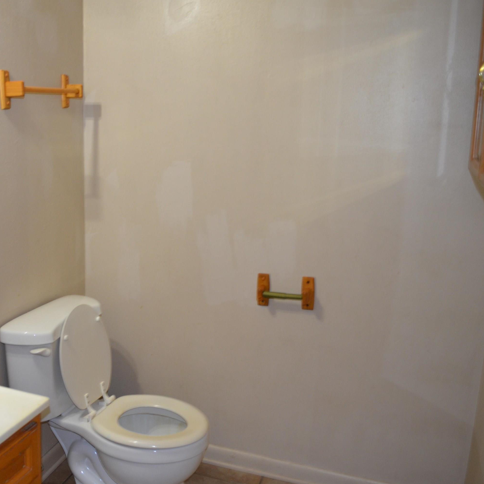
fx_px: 617
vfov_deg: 42.8
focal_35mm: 39
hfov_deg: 41.4
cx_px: 114
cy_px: 244
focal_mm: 20
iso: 800
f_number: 3.8
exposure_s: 1/60
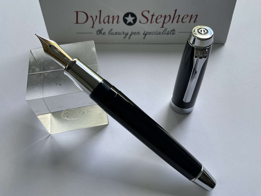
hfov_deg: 61.7
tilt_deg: -55.9
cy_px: 98
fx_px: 219
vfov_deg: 48.2
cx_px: 130
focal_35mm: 29
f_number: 1.8
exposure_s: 1/122
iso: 25
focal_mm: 3
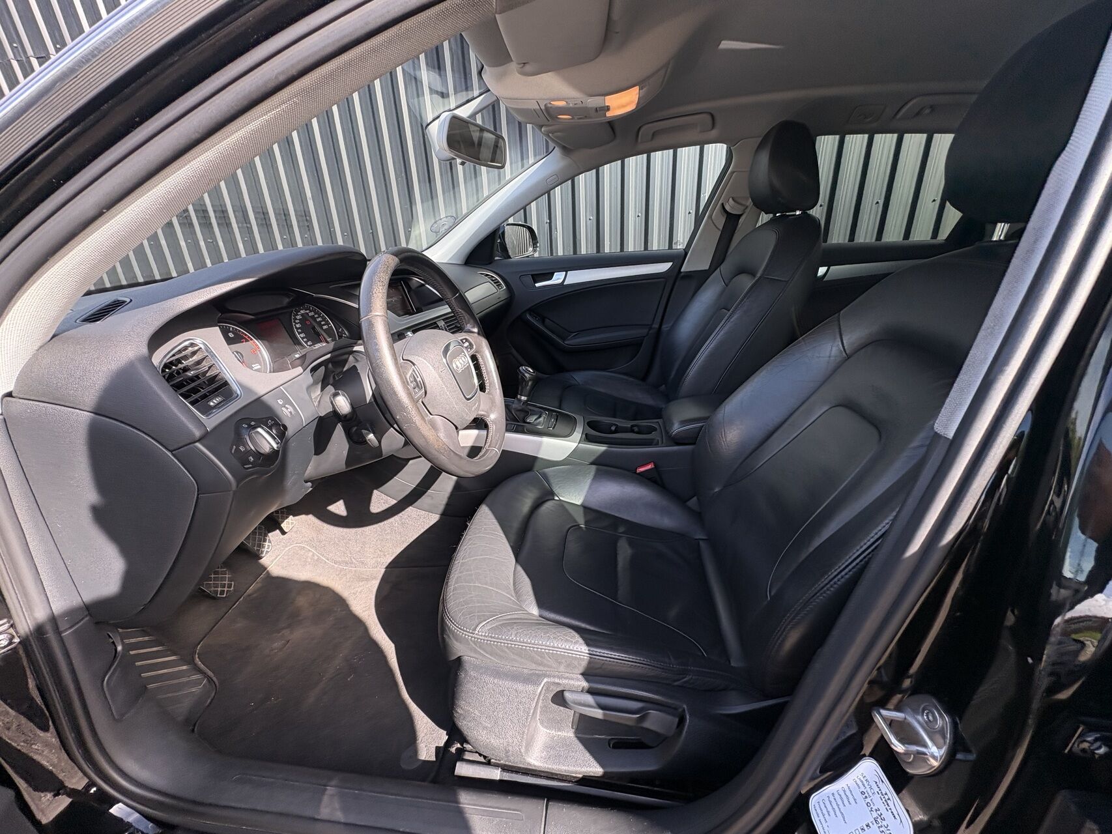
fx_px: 450
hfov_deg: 102.1
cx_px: 556
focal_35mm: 14
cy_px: 417
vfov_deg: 85.7
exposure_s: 1/215
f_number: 2.2
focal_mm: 2.22
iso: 64
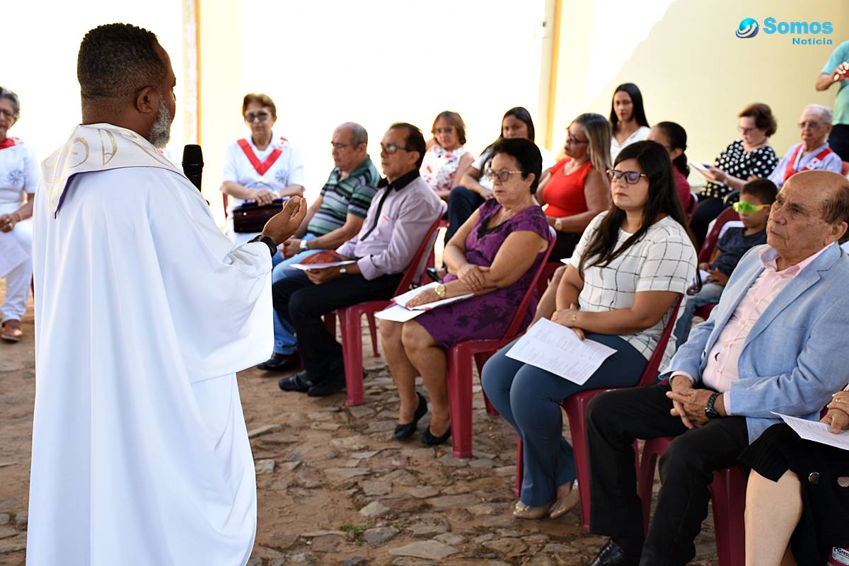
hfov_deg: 35.1
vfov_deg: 23.8
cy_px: 283
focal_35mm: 57
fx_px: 1344
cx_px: 424
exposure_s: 1/100
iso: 100
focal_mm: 38
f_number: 4.2
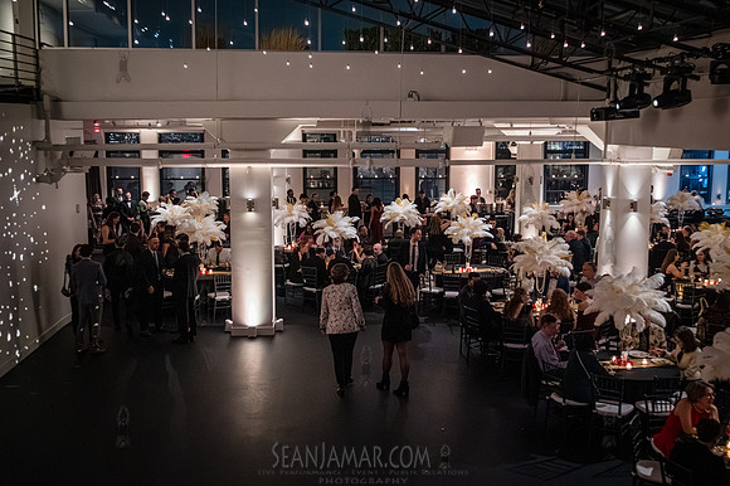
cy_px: 243
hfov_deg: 49.2
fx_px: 797
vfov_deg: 33.9
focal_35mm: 39
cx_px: 365
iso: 12800
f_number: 3.2
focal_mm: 39
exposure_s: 1/200
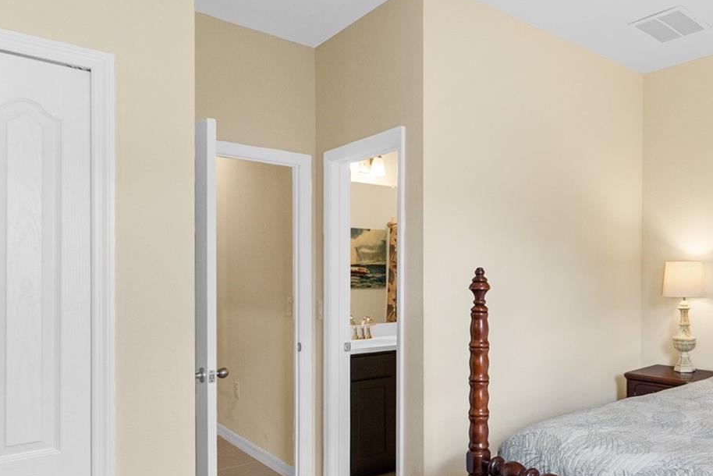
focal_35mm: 28
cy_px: 295
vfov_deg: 46.1
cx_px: 576
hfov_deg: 60.0
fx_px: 555
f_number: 7.1
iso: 2000
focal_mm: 16
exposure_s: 1/25
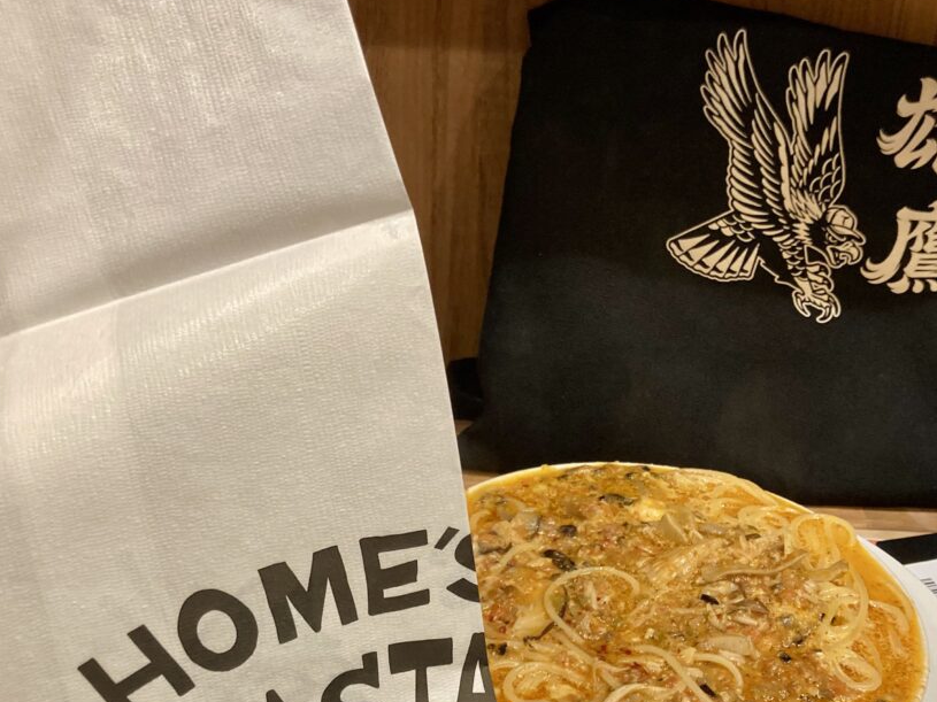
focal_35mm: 44
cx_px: 515
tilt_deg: -28.7
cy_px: 479
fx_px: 1191
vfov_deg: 32.5
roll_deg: -2.7
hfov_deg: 42.9
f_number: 1.8
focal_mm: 3.99
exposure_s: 1/50
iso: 100
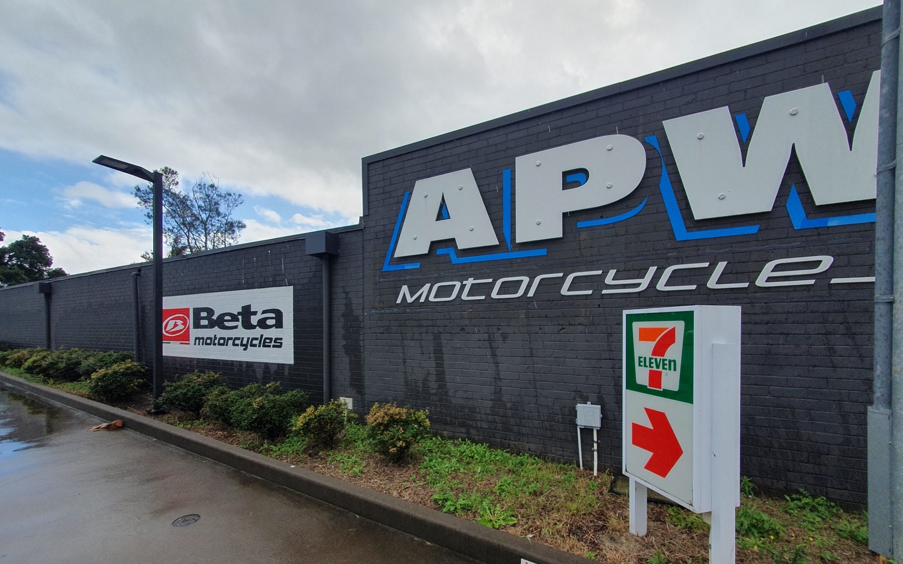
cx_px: 456
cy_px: 325
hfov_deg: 105.3
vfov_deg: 78.1
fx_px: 344
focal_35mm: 14
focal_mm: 1.8
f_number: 2.2
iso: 50
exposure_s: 1/650
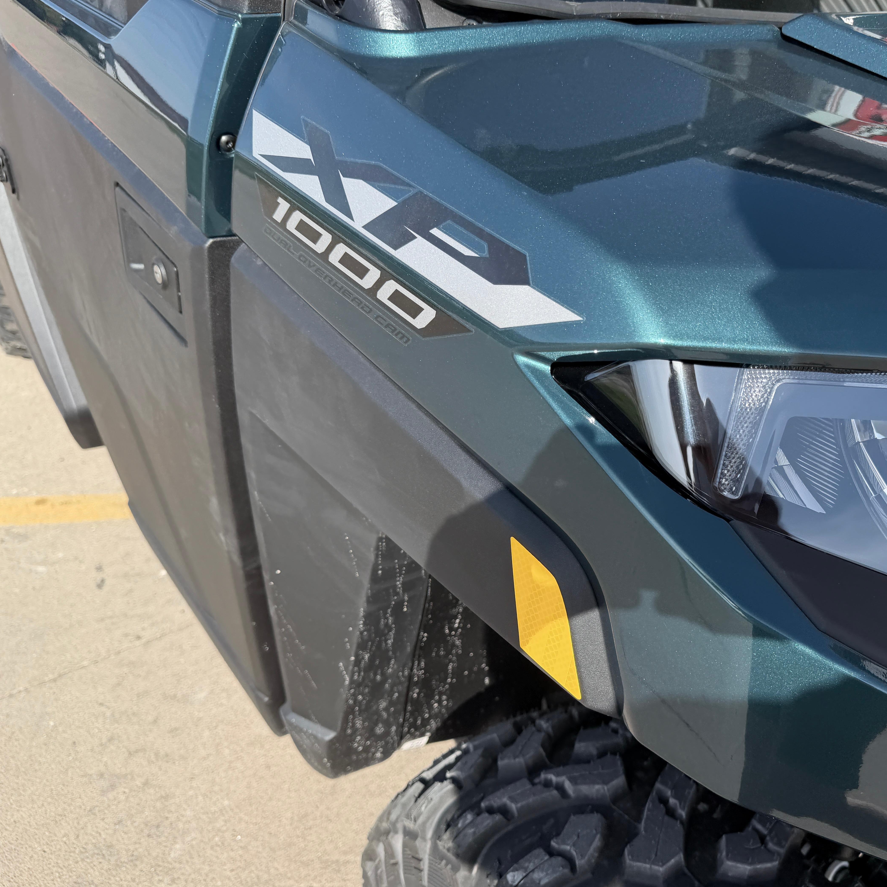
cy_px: 453
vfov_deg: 55.6
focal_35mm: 29
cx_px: 547
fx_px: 841
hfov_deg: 55.1
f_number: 1.78
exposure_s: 1/3021
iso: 80
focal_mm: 6.76
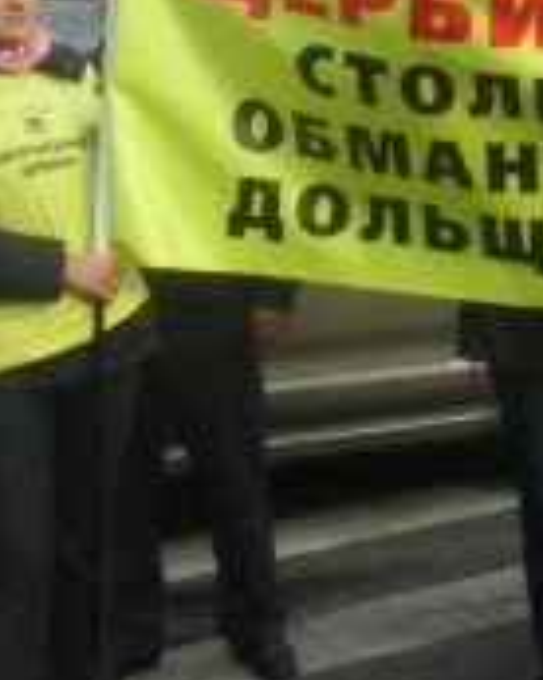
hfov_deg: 13.8
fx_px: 1992
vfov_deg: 19.4
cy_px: 314
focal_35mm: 99
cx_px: 976
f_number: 8.4
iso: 400
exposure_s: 1/350
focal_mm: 6.3
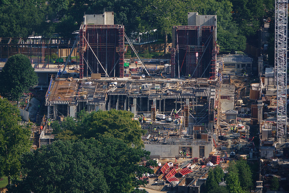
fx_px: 3404
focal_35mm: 424
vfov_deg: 3.2
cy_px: 96
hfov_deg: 4.9
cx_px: 144
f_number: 5.6
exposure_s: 1/500
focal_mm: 155.41
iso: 100
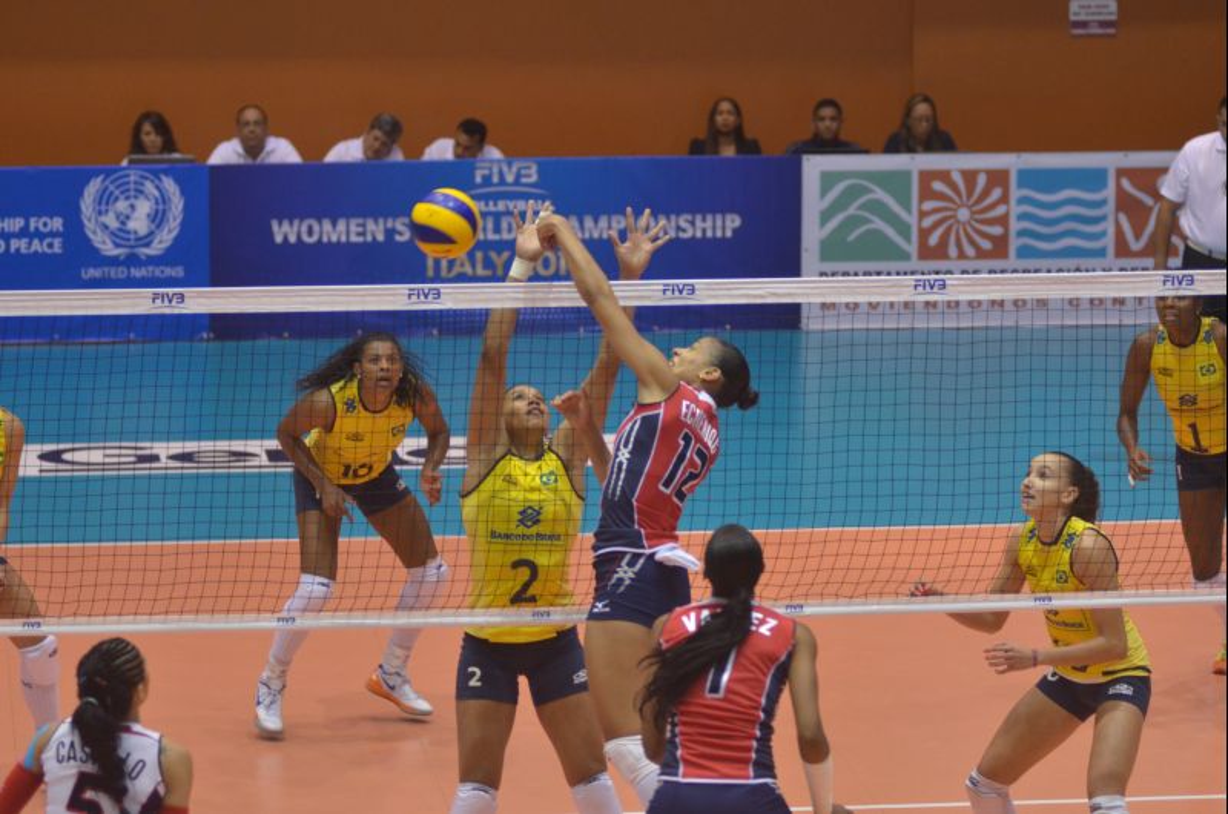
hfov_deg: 12.3
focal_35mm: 168
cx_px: 614
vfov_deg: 8.1
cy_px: 407
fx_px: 5719
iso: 1600
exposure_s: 1/500
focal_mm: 112
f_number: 2.8
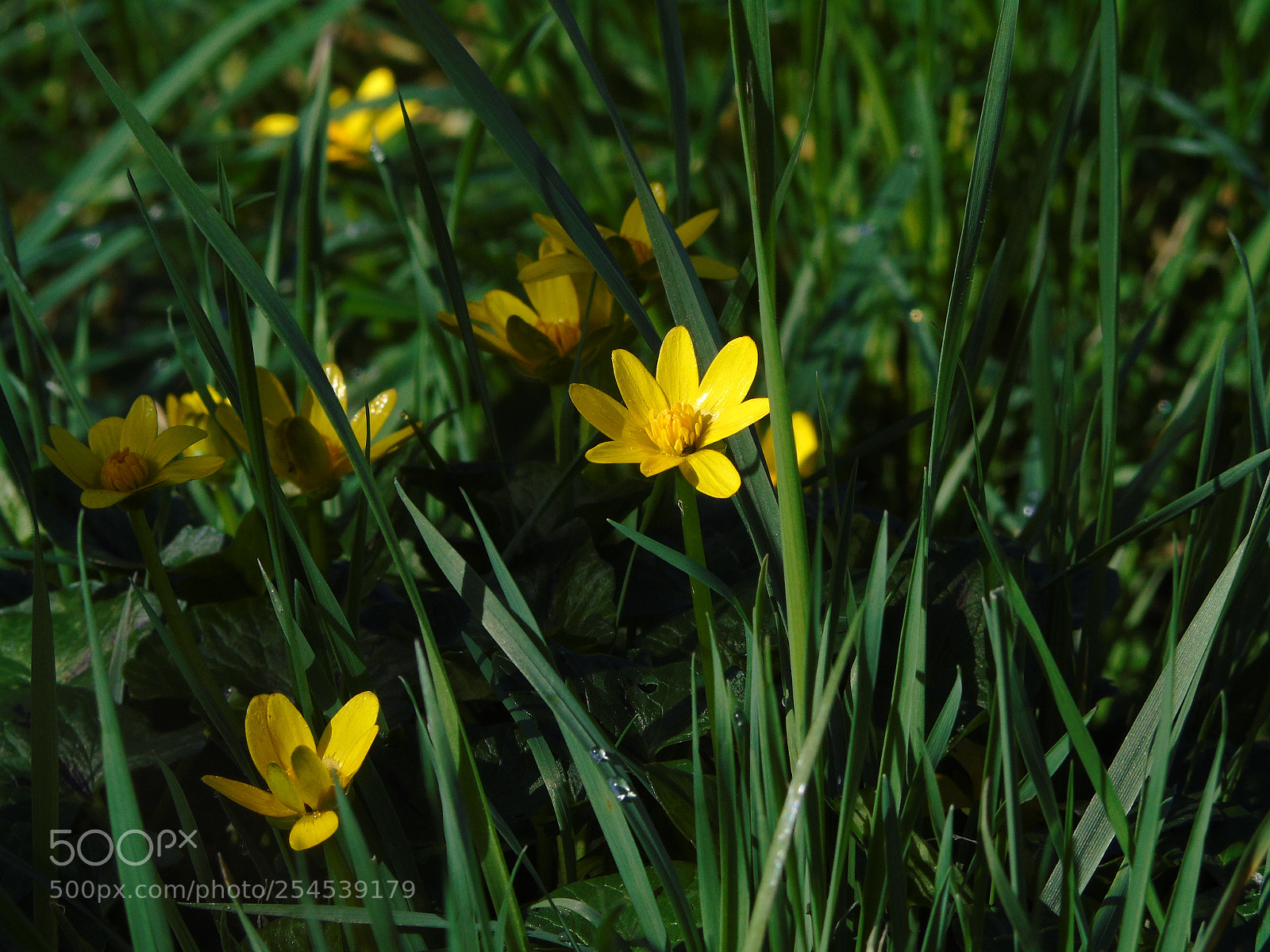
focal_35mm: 363
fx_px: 13318
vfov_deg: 4.1
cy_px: 476
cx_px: 635
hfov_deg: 5.5
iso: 80
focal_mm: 65
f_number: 5.3
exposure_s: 1/500
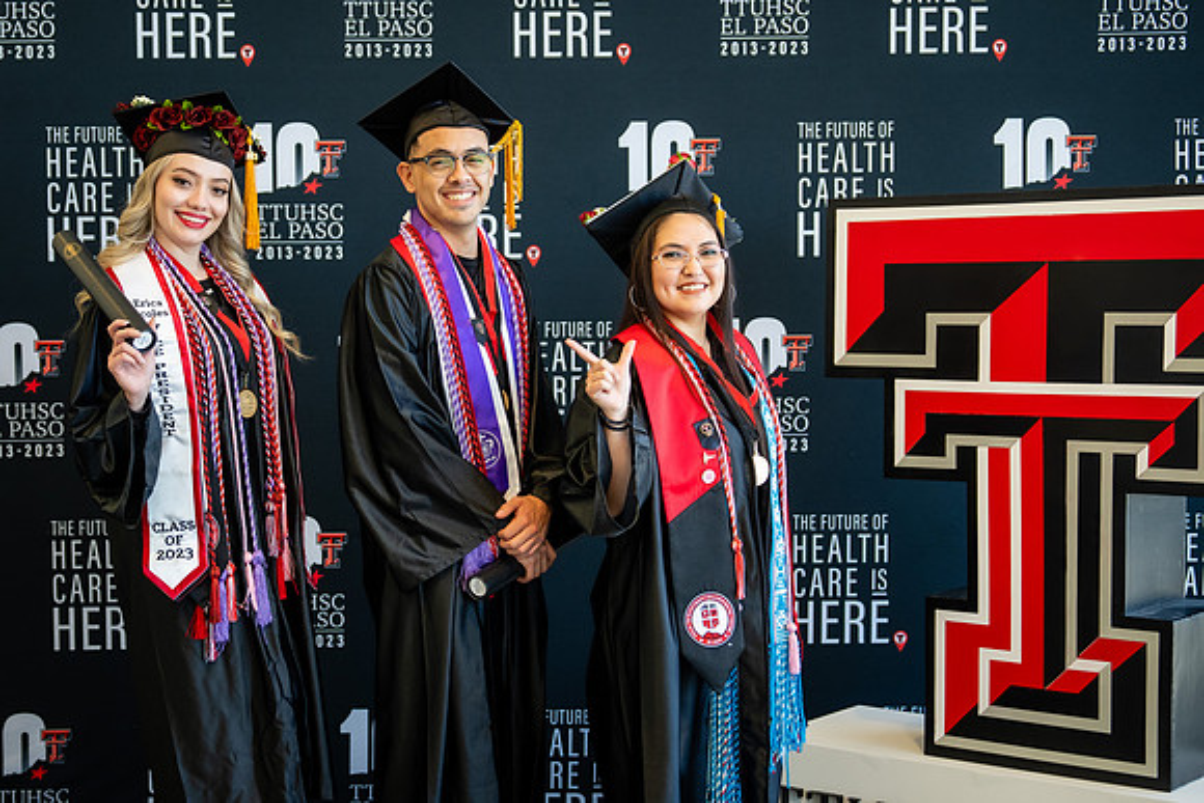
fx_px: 2092
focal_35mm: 63
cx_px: 466
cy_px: 444
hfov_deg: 32.0
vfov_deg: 21.7
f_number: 2.8
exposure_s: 1/125
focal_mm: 38
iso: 500
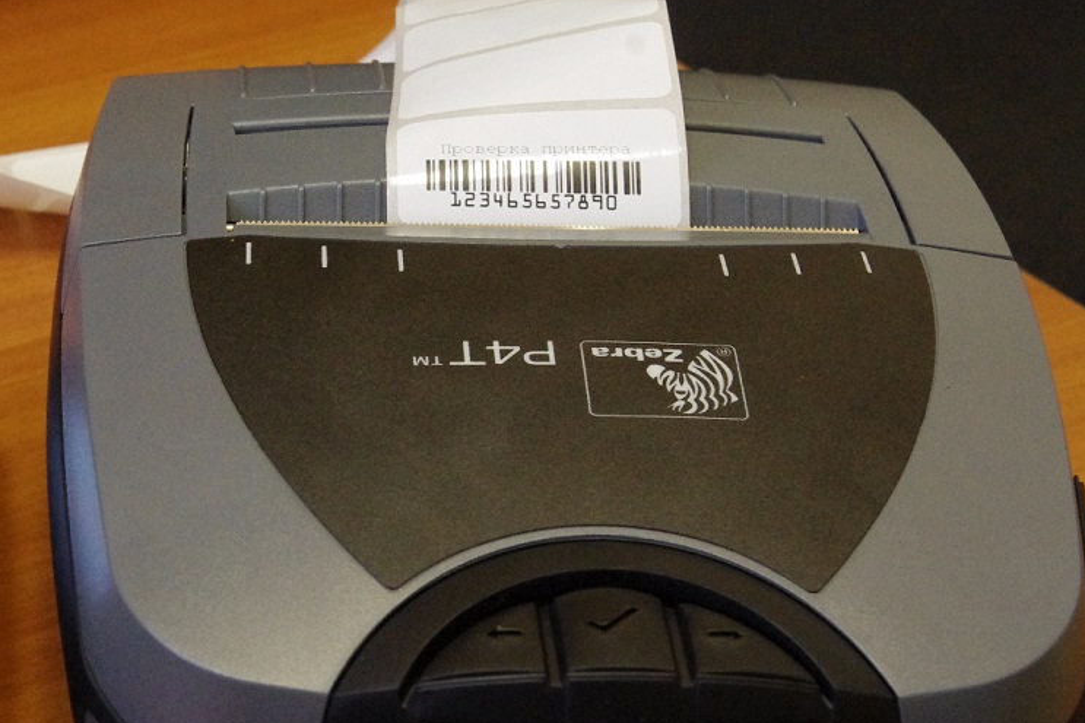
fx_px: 2802
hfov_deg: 21.8
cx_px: 304
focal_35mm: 93
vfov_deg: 14.7
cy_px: 454
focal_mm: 36.25
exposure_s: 1/25
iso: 3200
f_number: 8
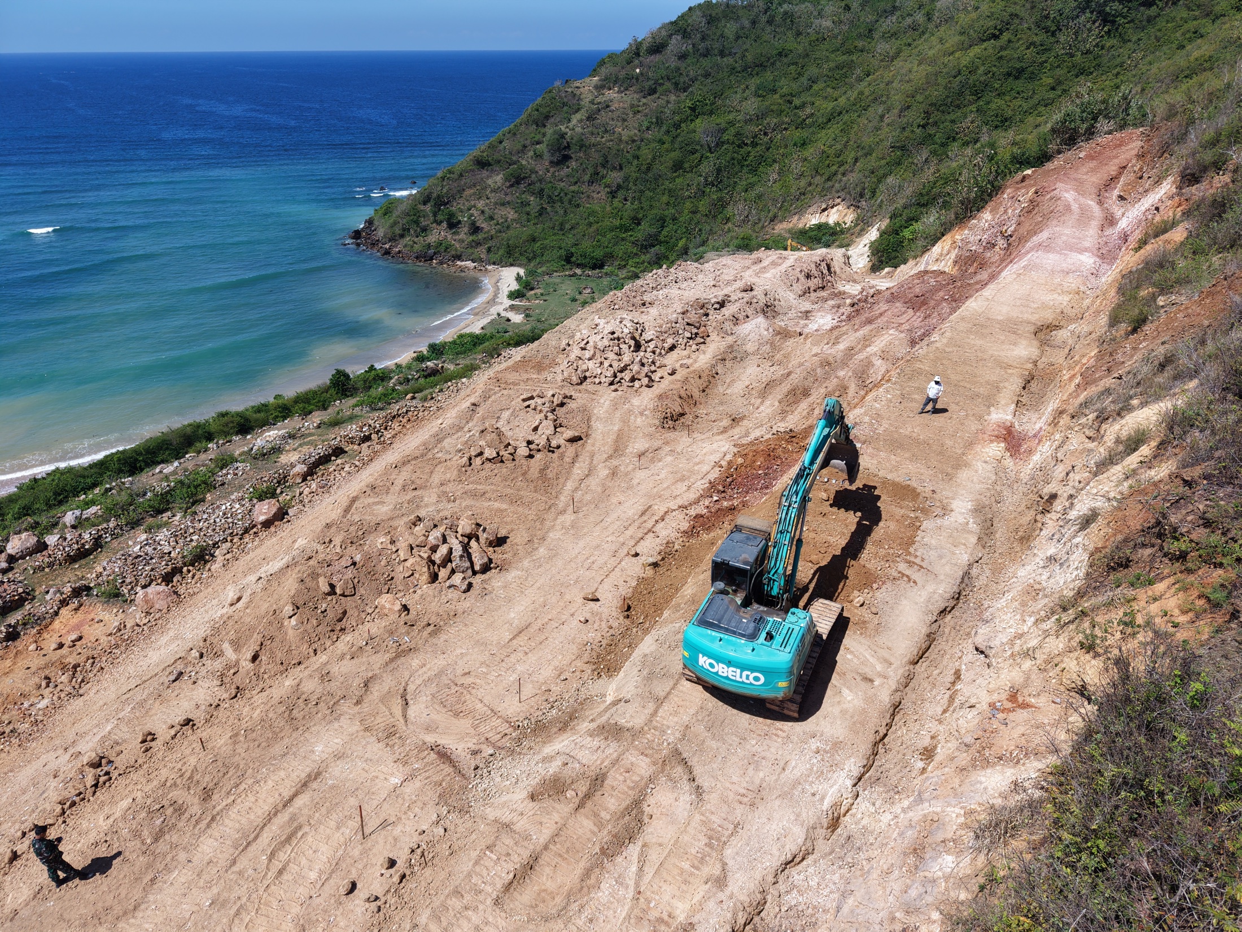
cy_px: 466
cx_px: 621
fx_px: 861
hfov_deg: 71.6
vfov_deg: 56.8
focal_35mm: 24
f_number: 1.8
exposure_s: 1/4000
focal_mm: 8.67
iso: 100
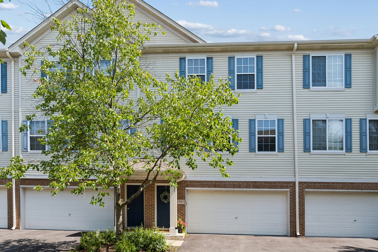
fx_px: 205
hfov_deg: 85.4
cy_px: 126
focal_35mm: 20
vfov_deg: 63.2
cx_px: 189
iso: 250
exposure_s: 1/500
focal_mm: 13
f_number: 8
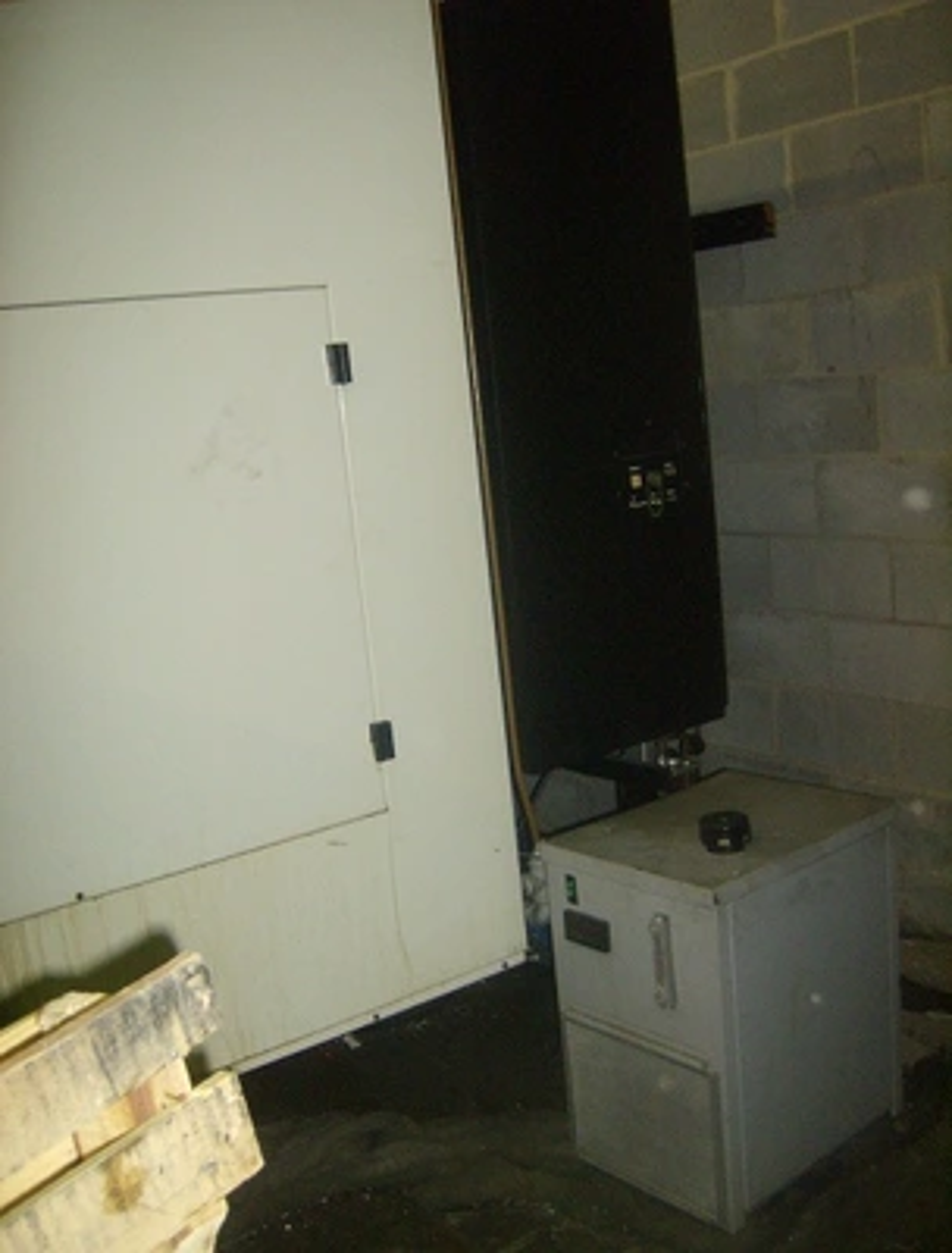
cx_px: 476
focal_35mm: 36
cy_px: 626
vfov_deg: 51.1
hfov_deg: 40.0
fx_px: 1309
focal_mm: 6
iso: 200
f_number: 2.8
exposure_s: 1/60
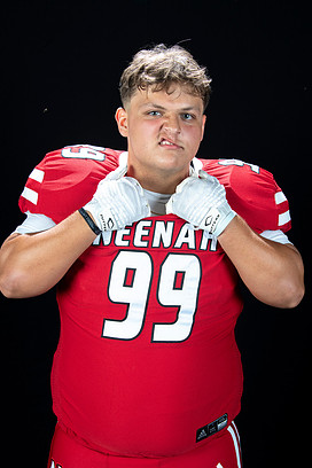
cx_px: 163
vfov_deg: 31.4
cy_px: 240
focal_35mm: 64
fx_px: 832
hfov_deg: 21.2
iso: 320
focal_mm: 58
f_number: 9
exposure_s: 1/160
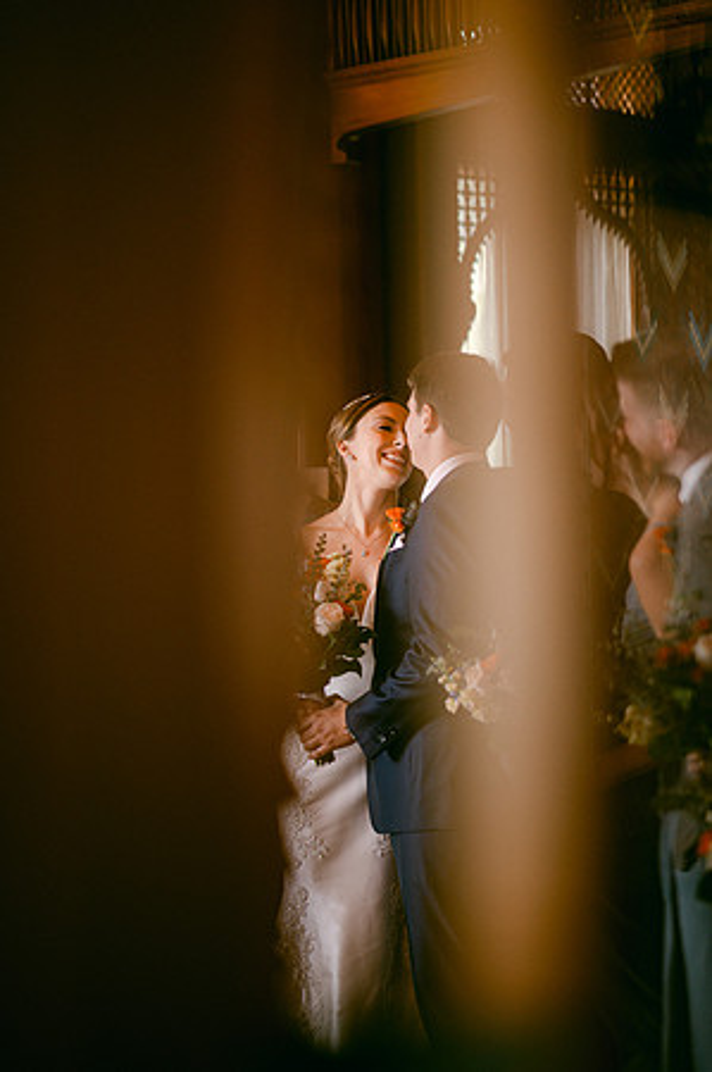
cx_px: 356
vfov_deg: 19.5
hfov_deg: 13.0
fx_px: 3122
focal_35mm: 105
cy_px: 536
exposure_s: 1/640
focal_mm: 105
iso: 800
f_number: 1.4
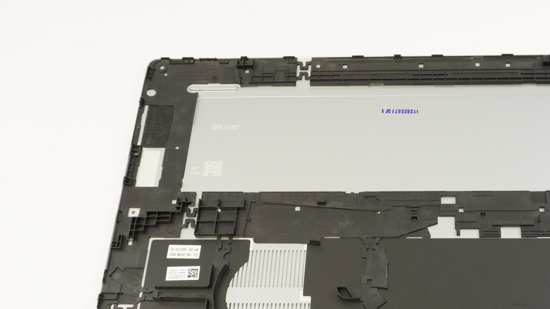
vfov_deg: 23.8
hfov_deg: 40.4
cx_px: 395
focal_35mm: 50
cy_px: 222
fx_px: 729
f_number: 5.6
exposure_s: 1/30
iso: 1000
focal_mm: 20
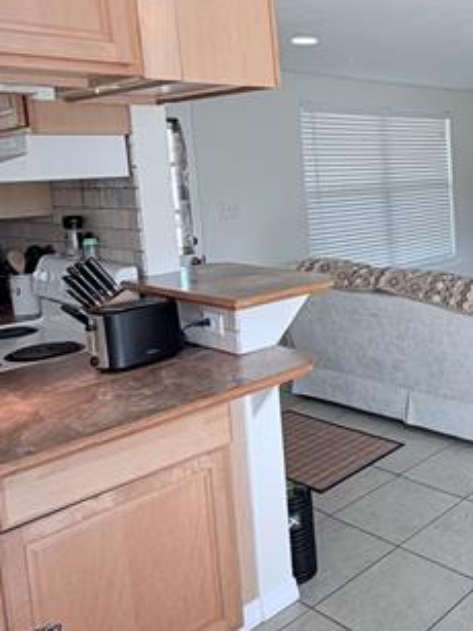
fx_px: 638
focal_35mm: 35
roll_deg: +1.5
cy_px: 238
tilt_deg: -6.1
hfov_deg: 35.3
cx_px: 510
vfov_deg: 52.1
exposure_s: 1/121
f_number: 2.2
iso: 50
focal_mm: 2.22
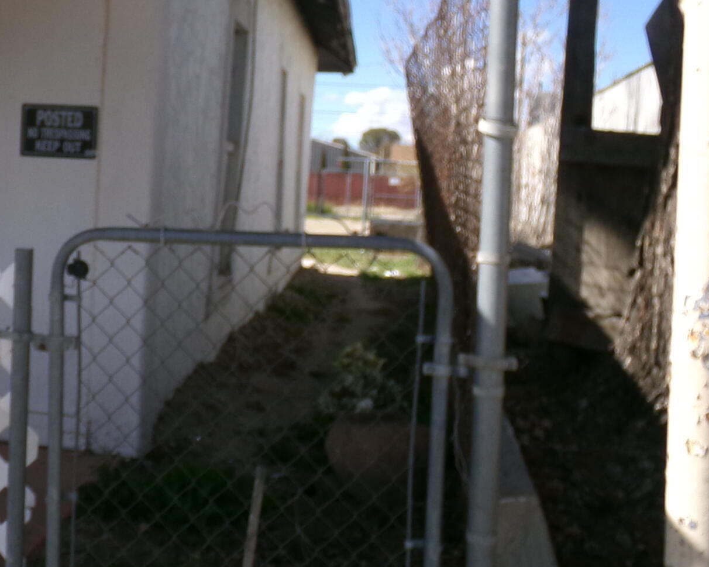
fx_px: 1217
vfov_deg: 26.1
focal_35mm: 58
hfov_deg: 31.4
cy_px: 209
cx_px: 115
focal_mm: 4.3
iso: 100
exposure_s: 1/600
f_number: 3.7
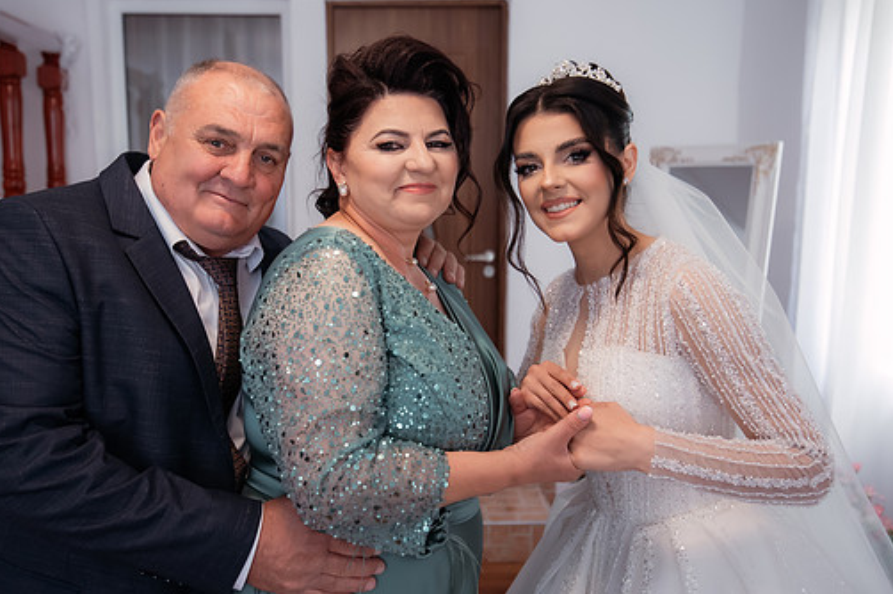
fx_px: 818
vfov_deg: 39.9
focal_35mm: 33
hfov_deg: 57.2
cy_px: 278
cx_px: 408
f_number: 2.8
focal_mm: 25
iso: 1600
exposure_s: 1/250
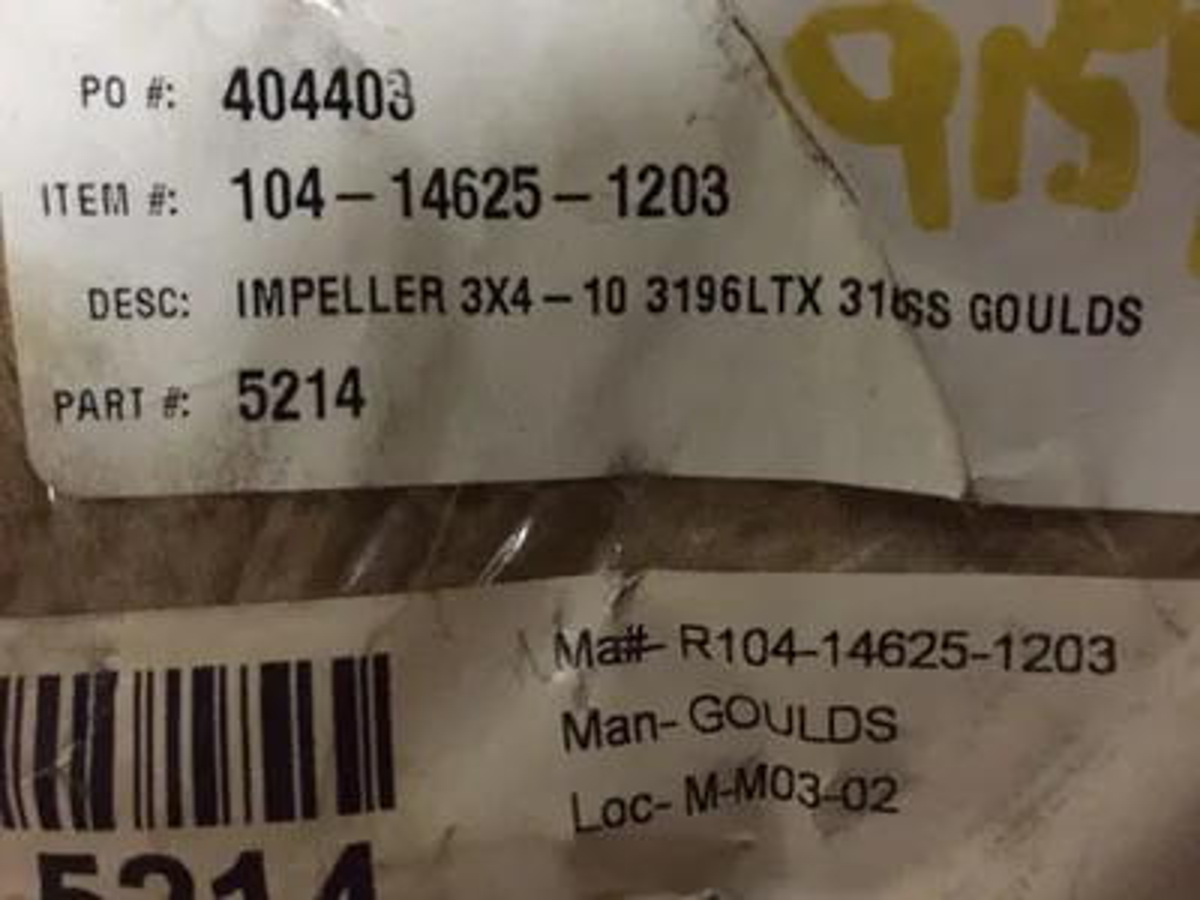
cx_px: 600
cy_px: 450
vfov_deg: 48.2
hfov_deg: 61.7
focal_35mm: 29
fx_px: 1005
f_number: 2.2
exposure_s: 1/15
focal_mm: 4.15
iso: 400
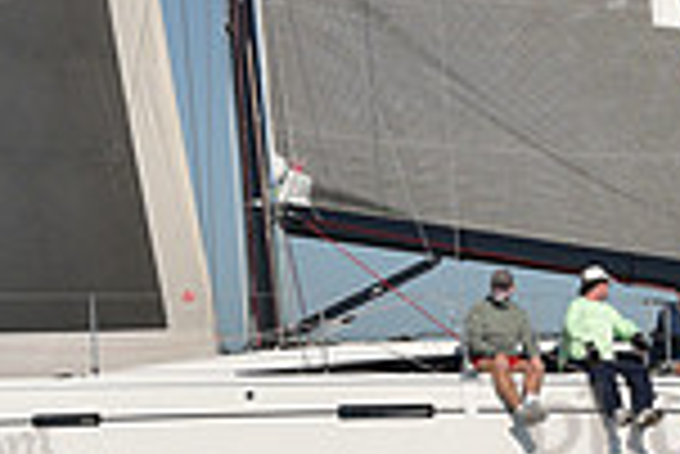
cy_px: 209
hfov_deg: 7.6
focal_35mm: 269
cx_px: 288
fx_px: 5086
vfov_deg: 5.1
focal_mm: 70
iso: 250
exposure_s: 1/1000
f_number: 6.3
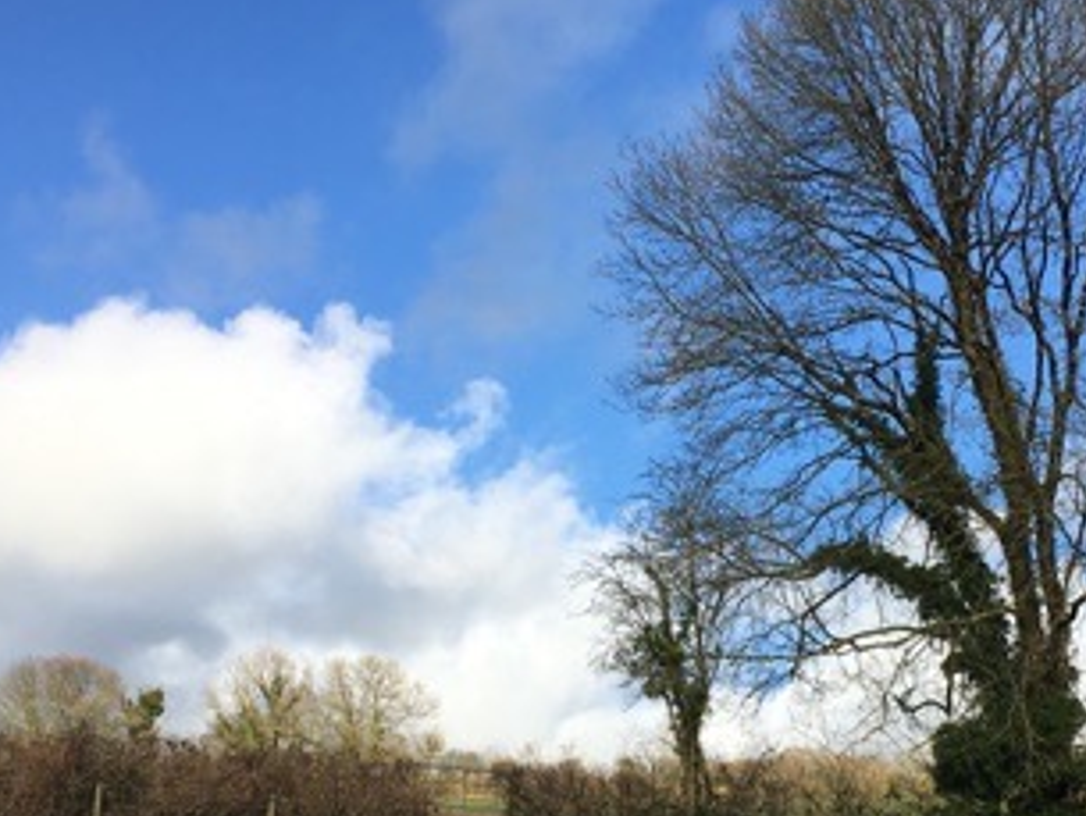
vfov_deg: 25.1
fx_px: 1789
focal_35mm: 57
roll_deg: +3.4
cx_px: 687
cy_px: 681
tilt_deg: +14.1
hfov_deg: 33.6
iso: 25
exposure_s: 1/1040
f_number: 2.2
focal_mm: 4.15
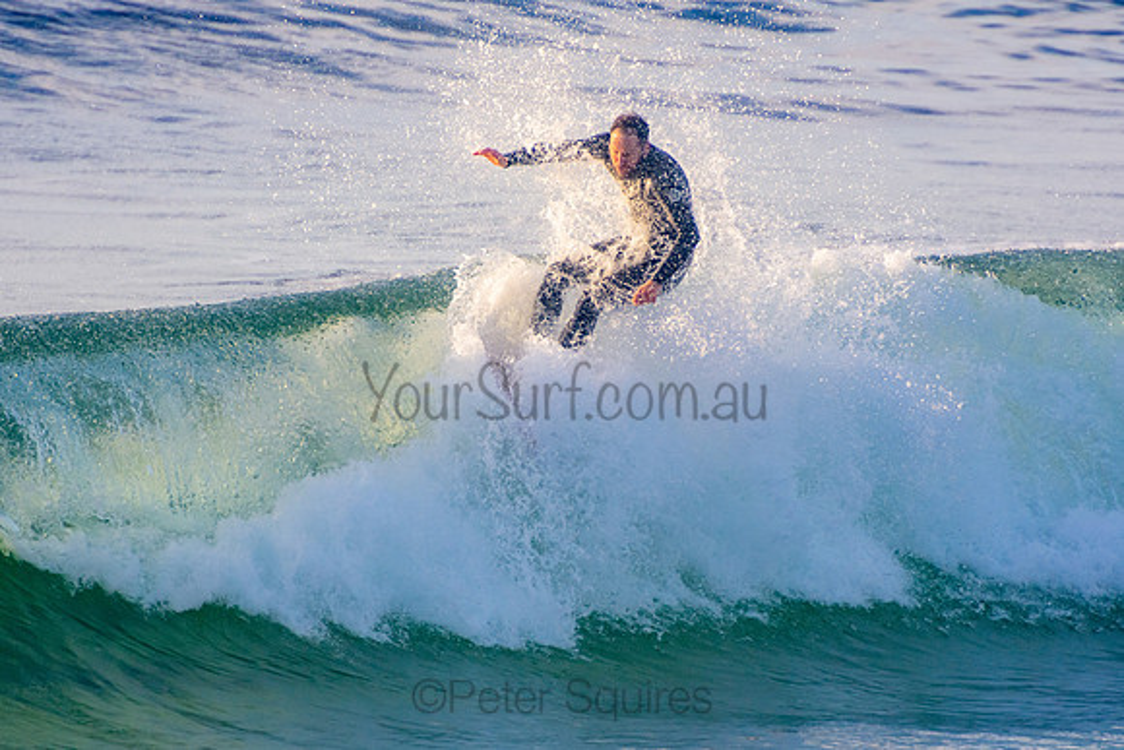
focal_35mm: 621
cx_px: 562
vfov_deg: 2.2
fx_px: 19403
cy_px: 375
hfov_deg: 3.3
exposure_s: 1/1250
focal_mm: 400
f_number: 5.6
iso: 450
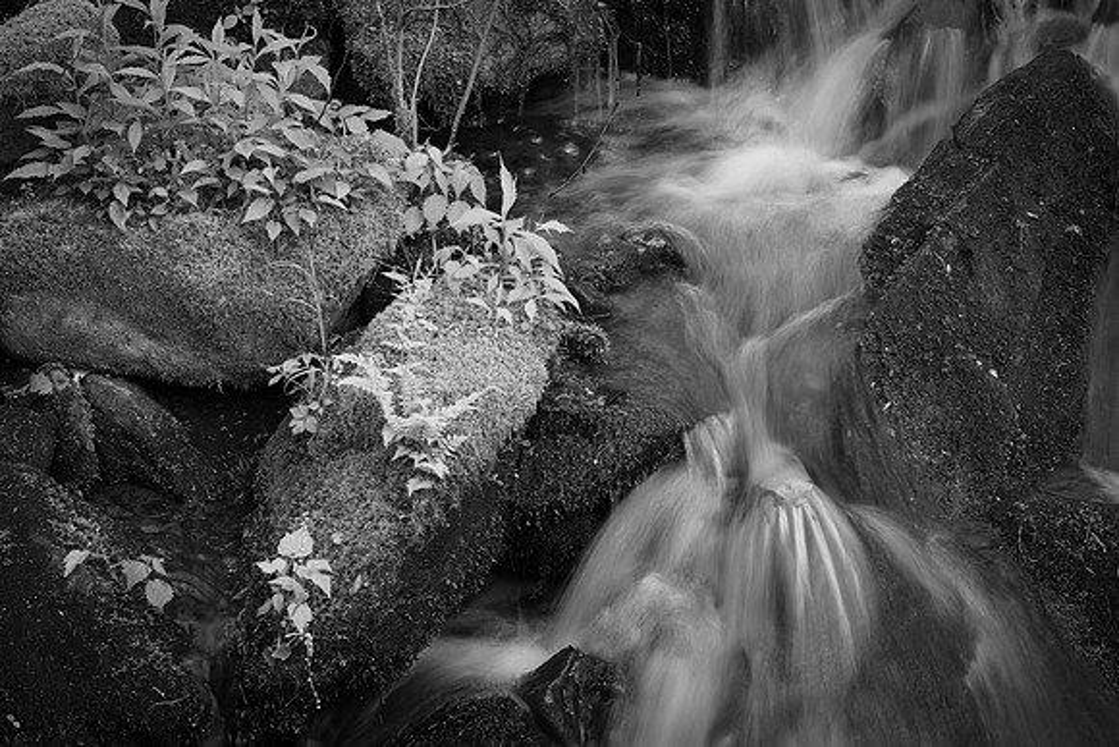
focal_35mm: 101
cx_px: 560
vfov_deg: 13.6
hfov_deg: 20.2
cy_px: 374
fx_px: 3140
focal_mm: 67.1
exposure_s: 1/3
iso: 200
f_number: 10
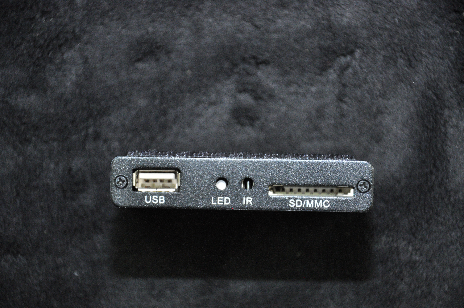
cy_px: 154
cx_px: 232
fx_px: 2028
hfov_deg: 13.1
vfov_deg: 8.7
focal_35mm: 158
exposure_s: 1/125
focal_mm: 105
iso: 1600
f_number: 5.6
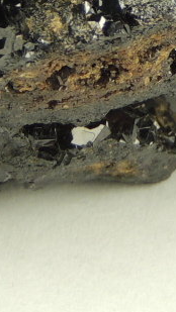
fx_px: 3971
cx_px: 109
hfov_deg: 2.5
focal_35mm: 479
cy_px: -222
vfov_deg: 4.5
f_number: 4
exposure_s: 1/100
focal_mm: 15.1
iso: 100
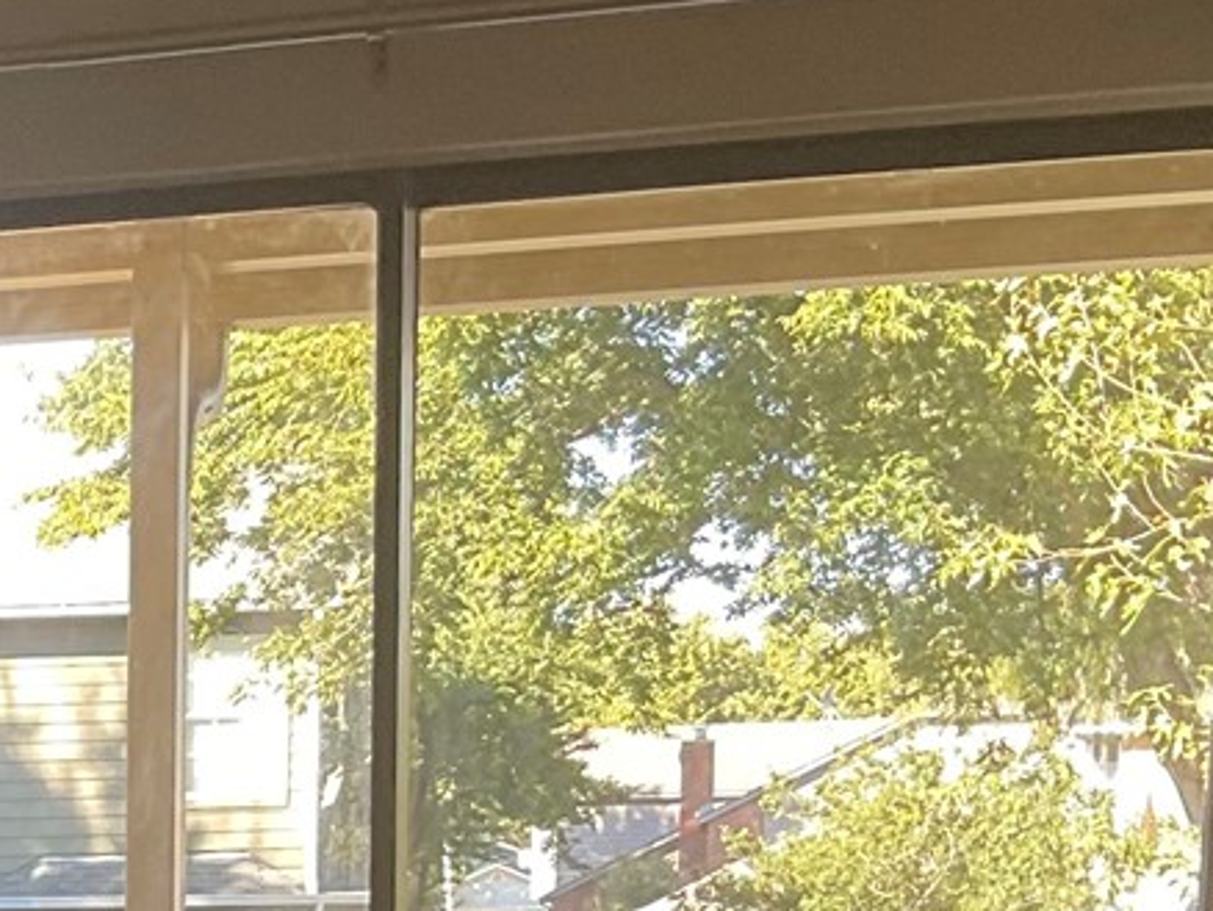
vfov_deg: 11.2
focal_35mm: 127
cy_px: 1423
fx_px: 4453
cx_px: -715
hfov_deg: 14.3
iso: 40
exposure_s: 1/120
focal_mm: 3
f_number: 1.8
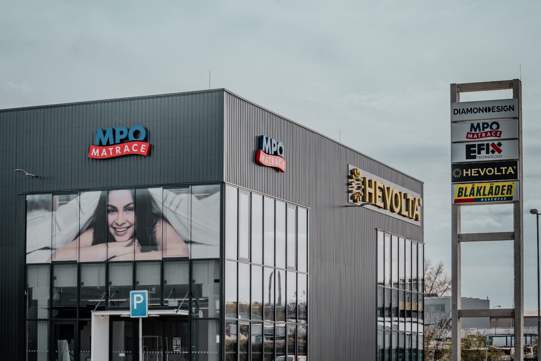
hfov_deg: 24.5
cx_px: 274
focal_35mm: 83
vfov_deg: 16.4
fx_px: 1247
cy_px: 214
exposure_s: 1/200
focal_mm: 70
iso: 50
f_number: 9
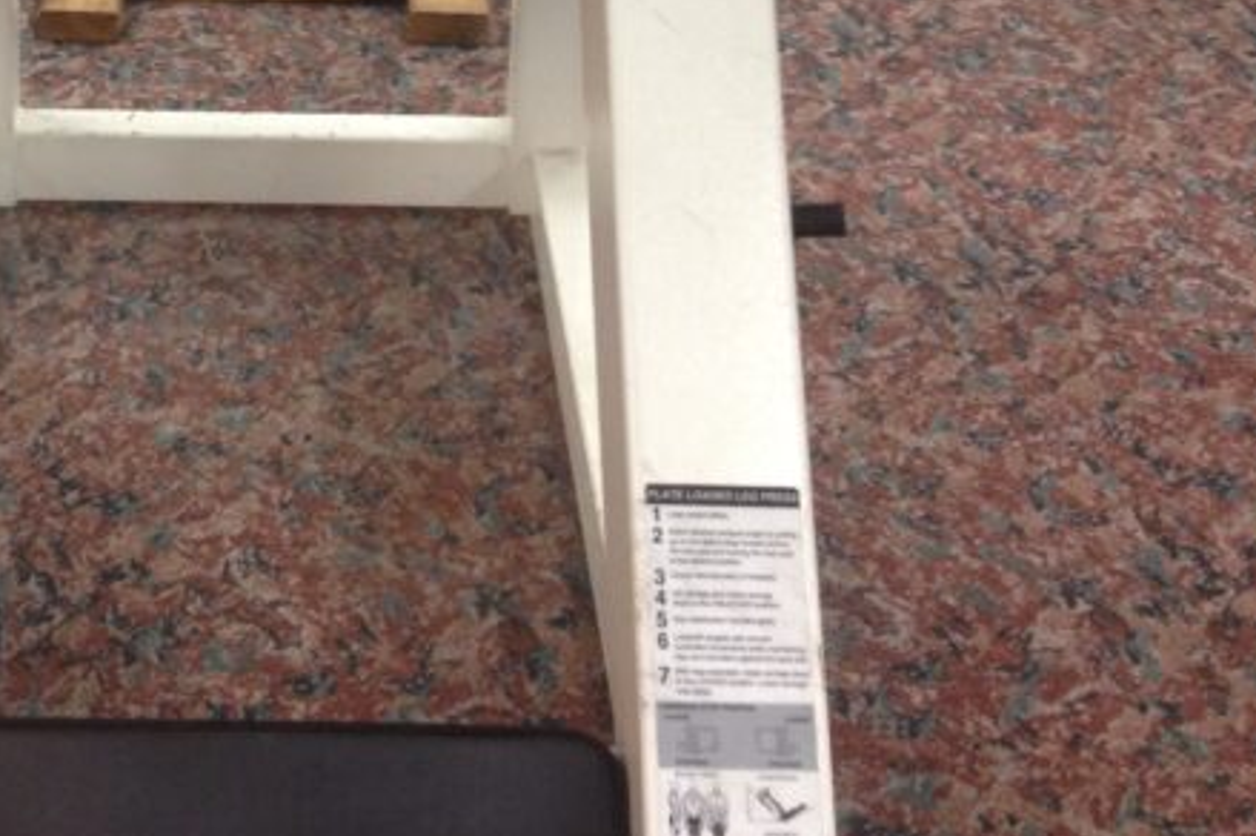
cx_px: 246
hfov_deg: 23.6
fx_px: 2963
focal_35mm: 85
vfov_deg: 15.3
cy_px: -243
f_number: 2.4
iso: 100
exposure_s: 1/20
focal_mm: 4.28
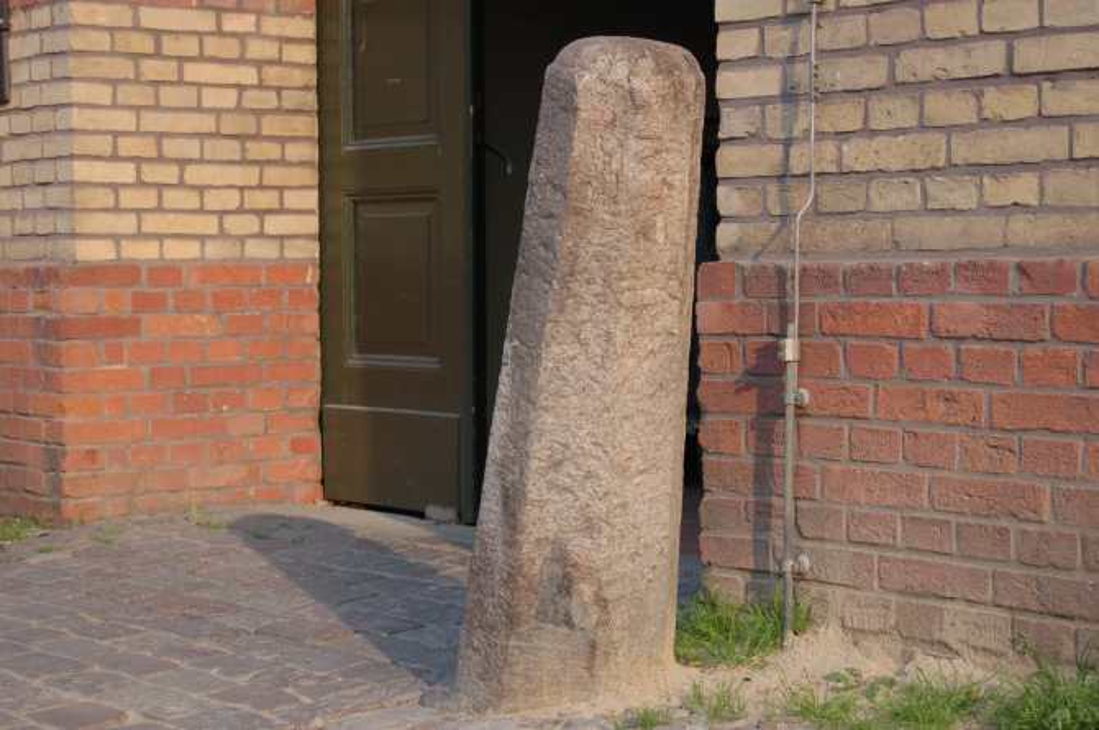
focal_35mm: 75
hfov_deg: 27.0
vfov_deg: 18.1
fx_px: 2287
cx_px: 550
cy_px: 365
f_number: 5.6
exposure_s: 1/320
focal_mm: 50
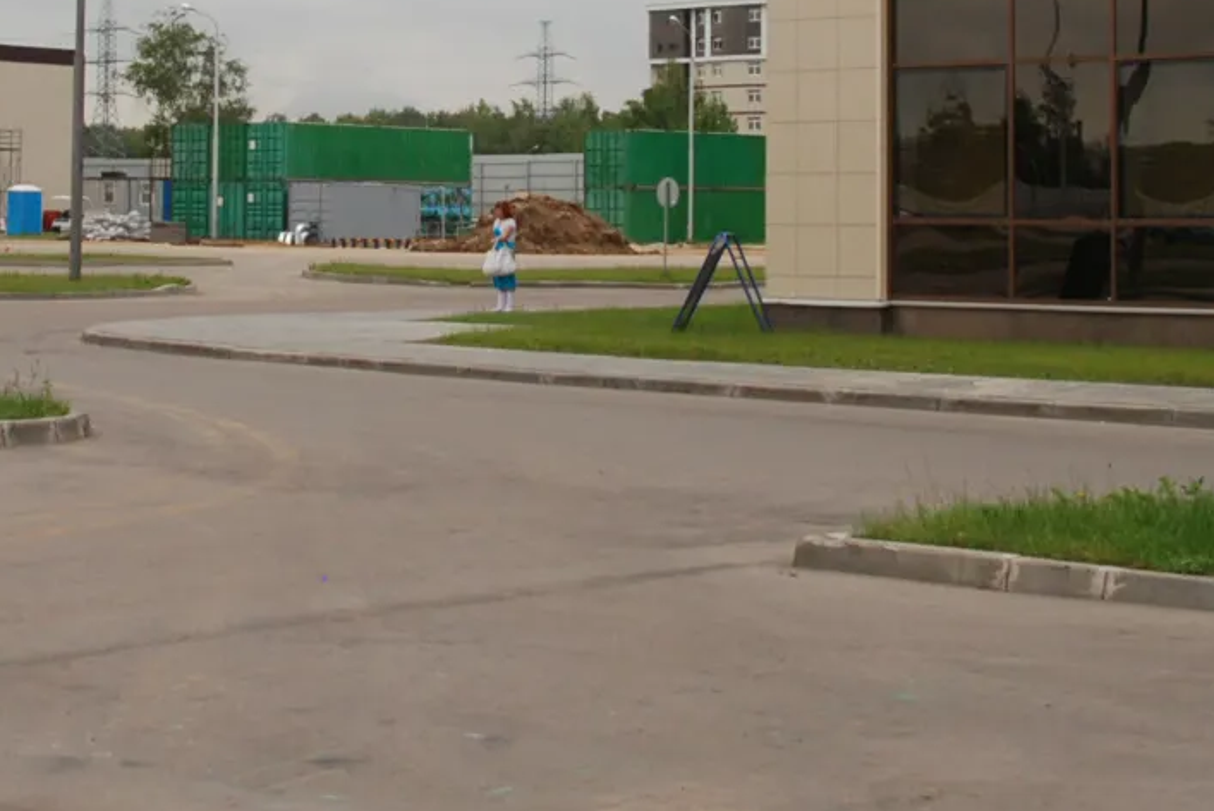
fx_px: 2496
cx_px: 481
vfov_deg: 18.1
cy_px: 43
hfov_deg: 27.3
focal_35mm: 74
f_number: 10
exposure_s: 1/400
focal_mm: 18
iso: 400
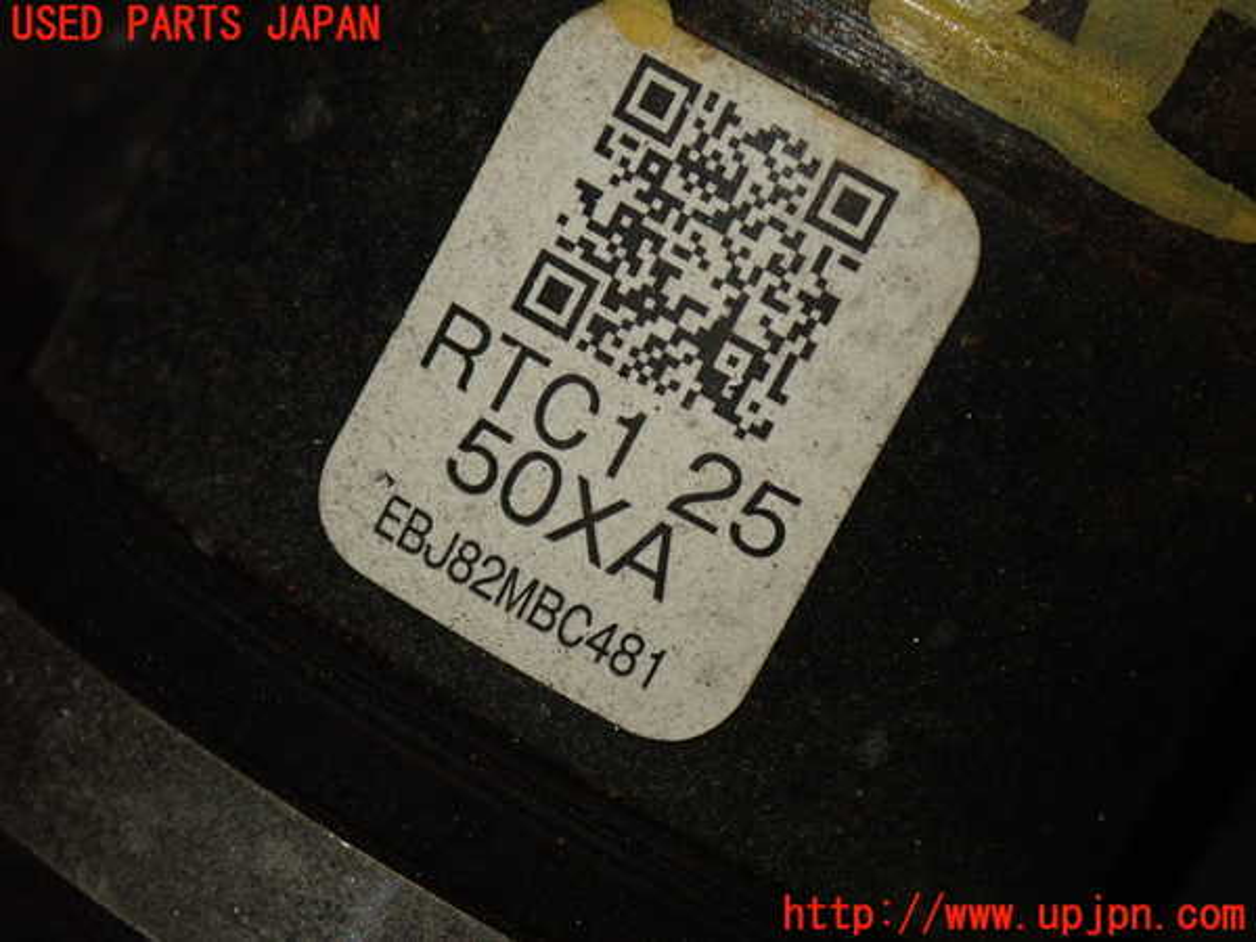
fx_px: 3193
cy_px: 471
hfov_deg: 22.3
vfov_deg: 16.8
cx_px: 628
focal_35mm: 88
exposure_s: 1/80
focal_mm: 15.66
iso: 400
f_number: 4.5
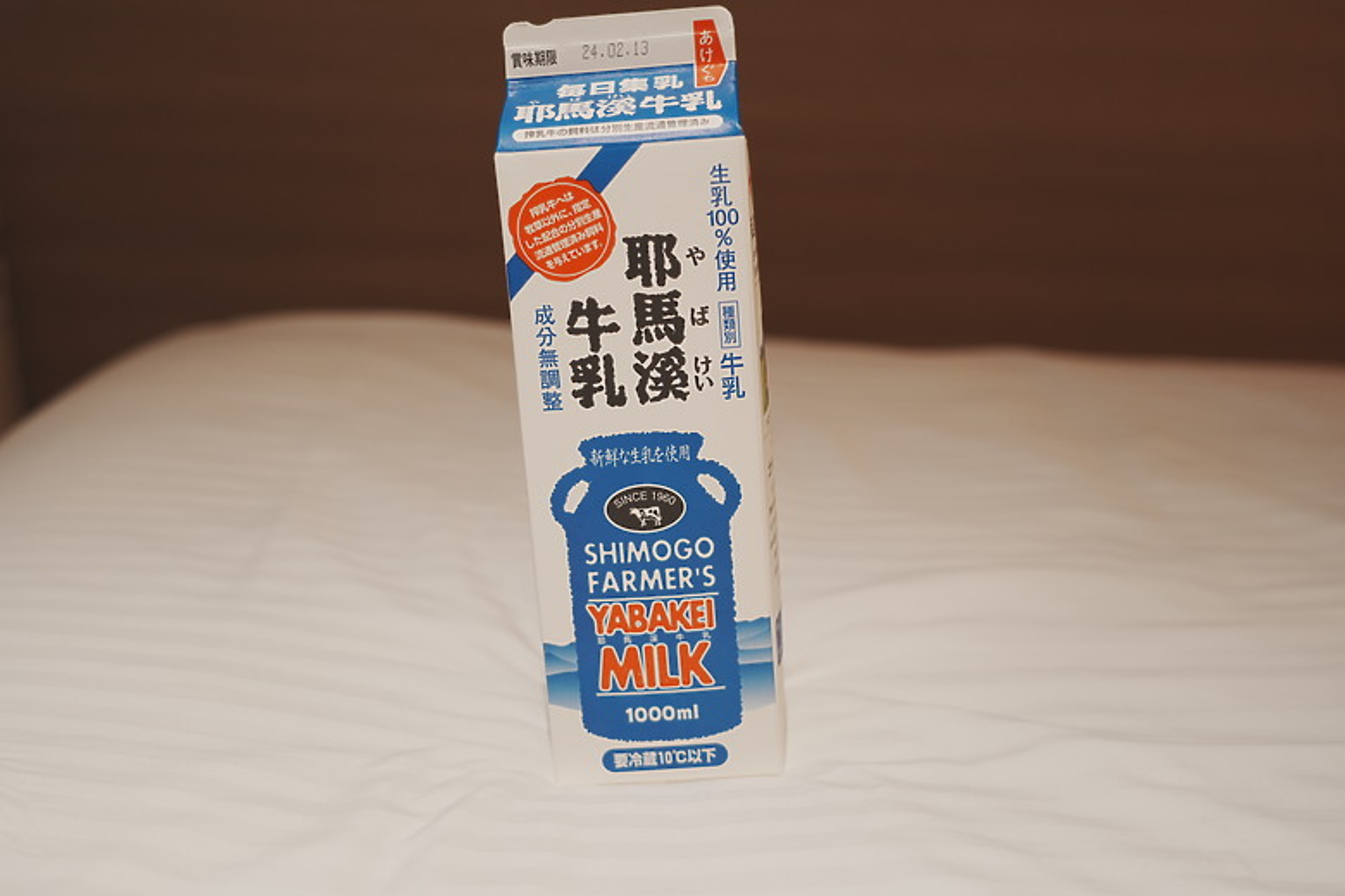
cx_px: 672
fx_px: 1606
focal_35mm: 43
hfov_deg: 45.4
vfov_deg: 31.2
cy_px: 448
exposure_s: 1/50
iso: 800
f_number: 4
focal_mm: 43
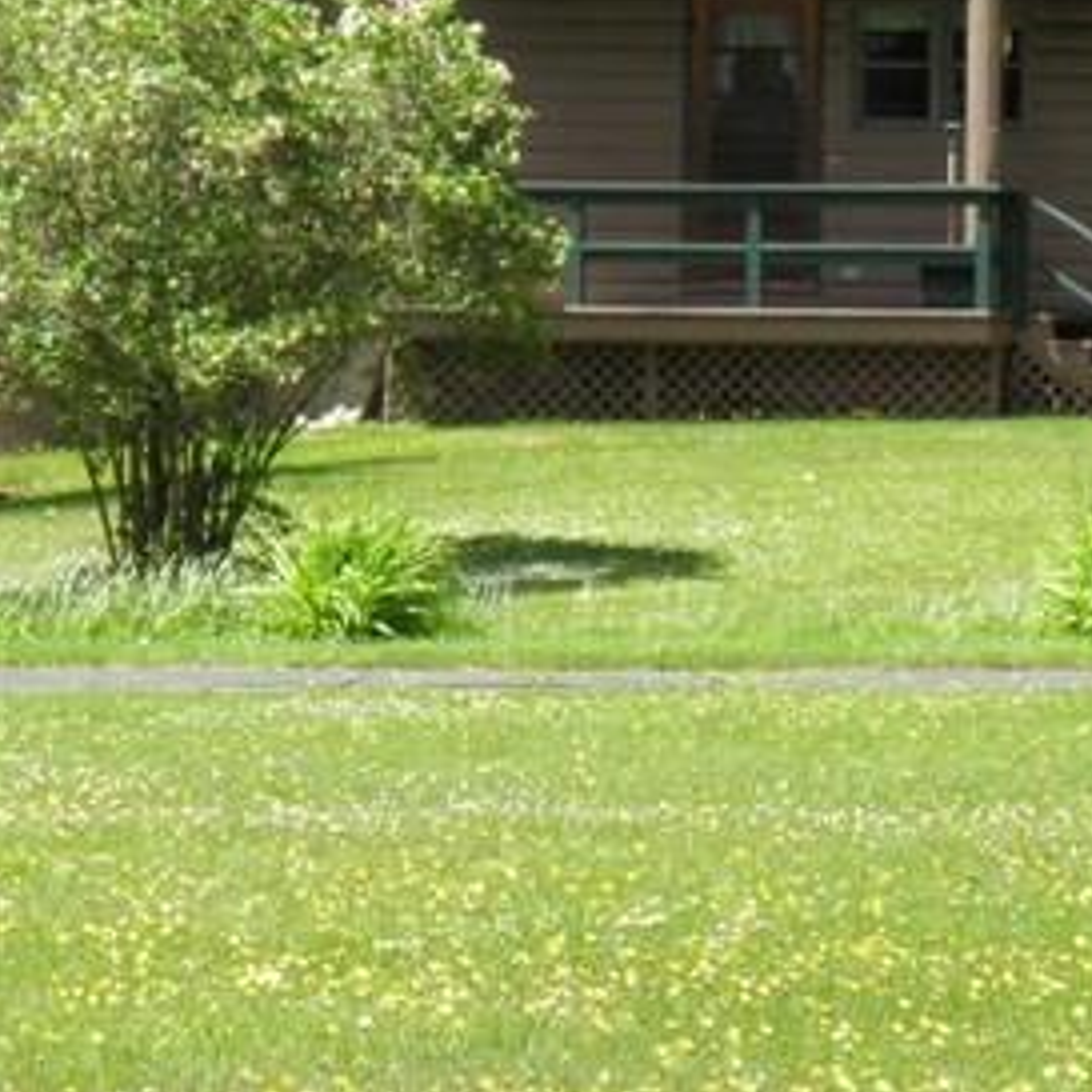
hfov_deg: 7.2
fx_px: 8637
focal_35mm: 242
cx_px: 1012
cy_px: 36
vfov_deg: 7.2
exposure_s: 1/125
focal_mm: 13.2
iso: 50
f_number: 5.5
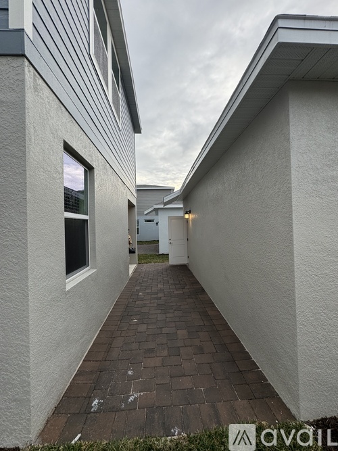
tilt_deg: +0.3
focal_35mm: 14
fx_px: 182
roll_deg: +1.2
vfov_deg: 102.1
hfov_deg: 85.7
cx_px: 169
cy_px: 226
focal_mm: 2.22
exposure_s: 1/214
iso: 40
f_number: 2.2
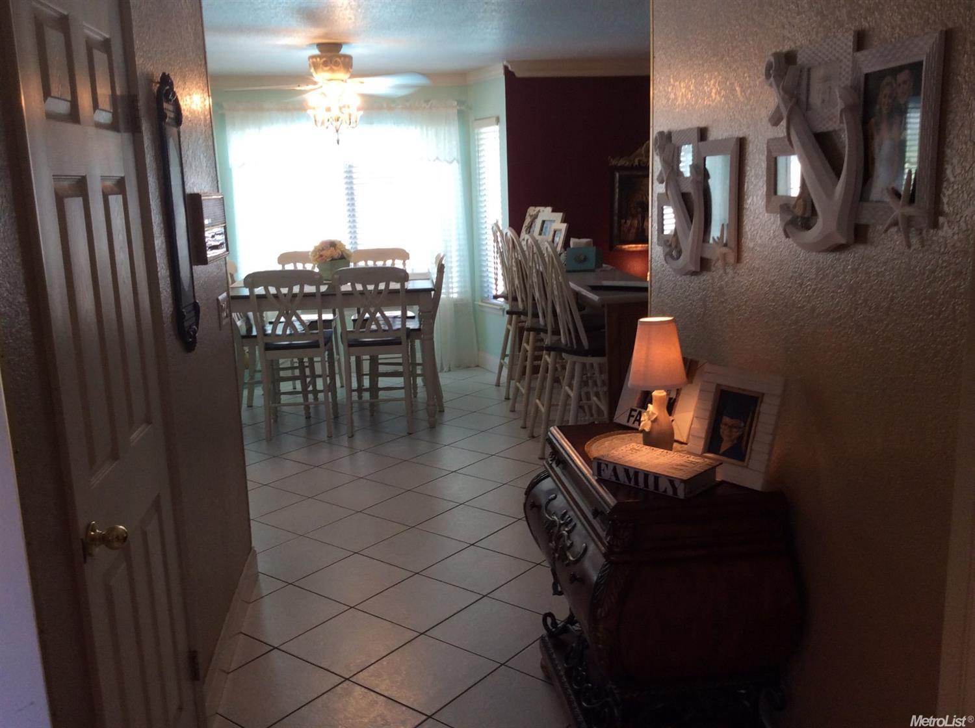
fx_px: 900
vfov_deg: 44.0
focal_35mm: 32
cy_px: 364
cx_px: 488
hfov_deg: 56.9
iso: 40
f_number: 2.4
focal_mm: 3.3
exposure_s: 1/24
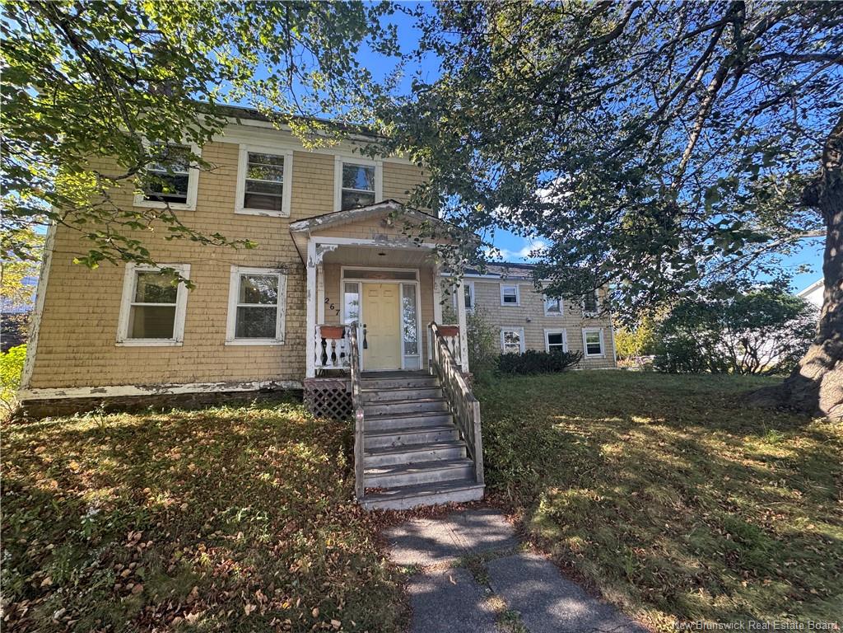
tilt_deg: +9.6
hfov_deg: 102.1
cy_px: 316
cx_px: 422
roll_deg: +1.4
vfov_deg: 85.7
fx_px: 341
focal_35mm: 14
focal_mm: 2.22
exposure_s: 1/176
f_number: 2.2
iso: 40
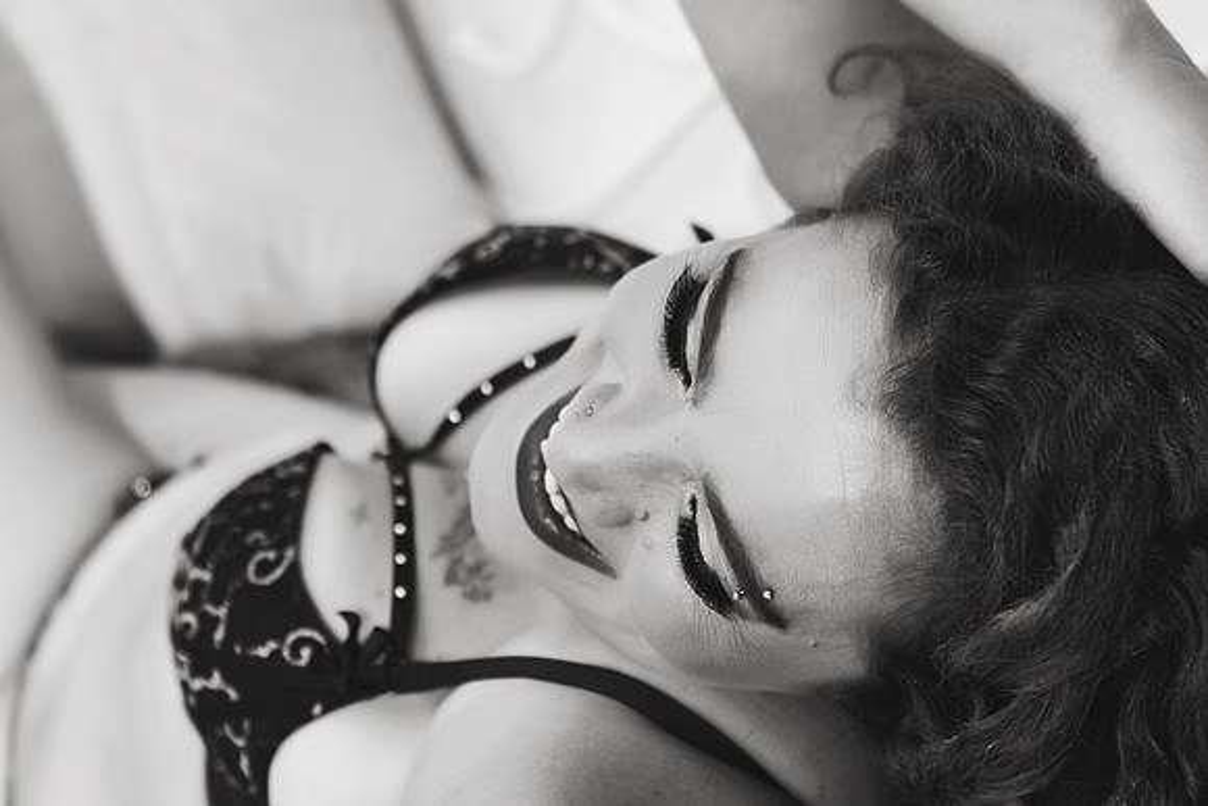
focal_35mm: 38
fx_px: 1275
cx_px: 604
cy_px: 403
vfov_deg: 35.1
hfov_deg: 50.7
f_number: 2.8
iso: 100
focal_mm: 38
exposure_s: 1/200
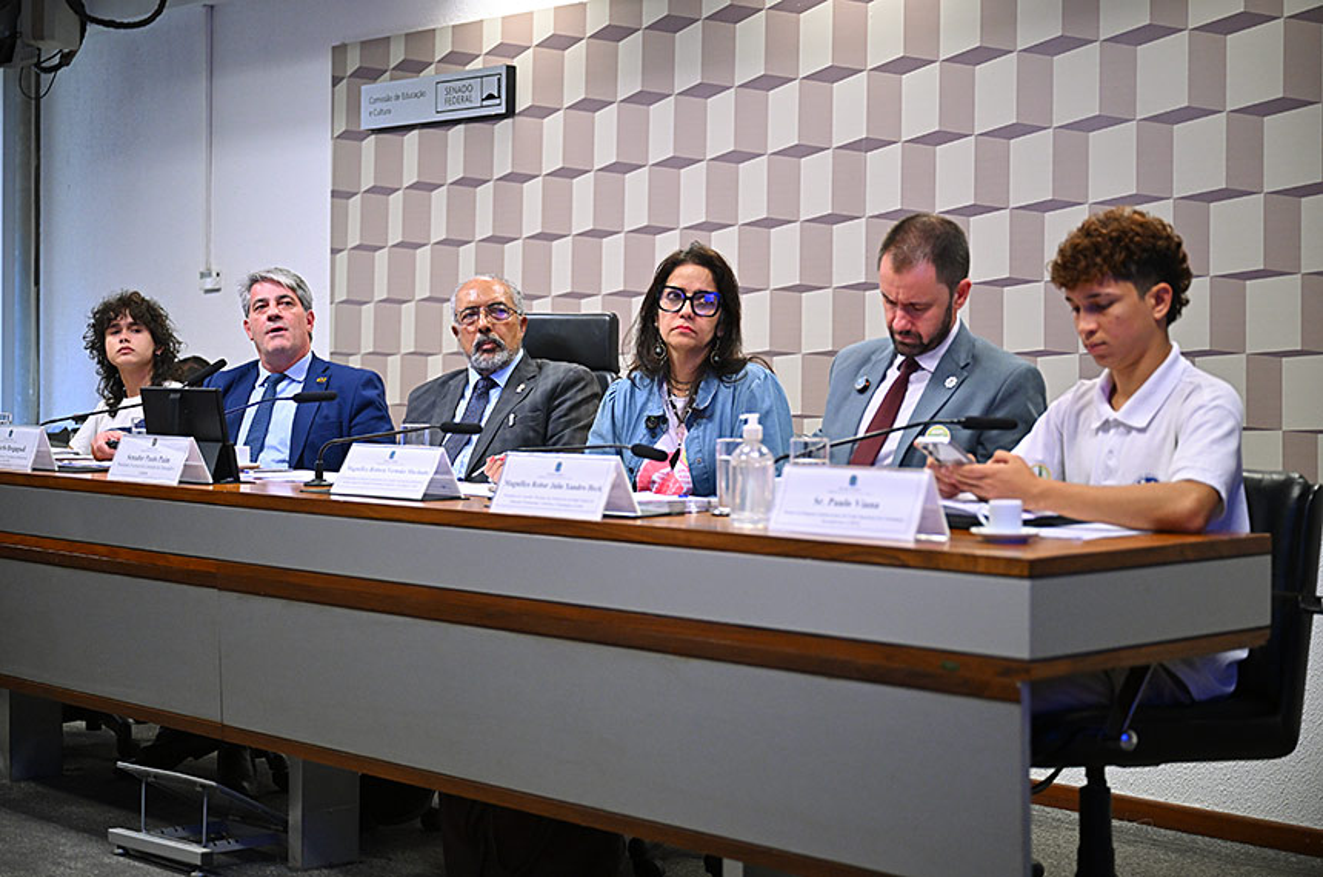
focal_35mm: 59
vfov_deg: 22.9
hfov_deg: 34.0
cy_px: 438
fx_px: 2164
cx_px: 662
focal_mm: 59
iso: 2000
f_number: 2.8
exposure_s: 1/250
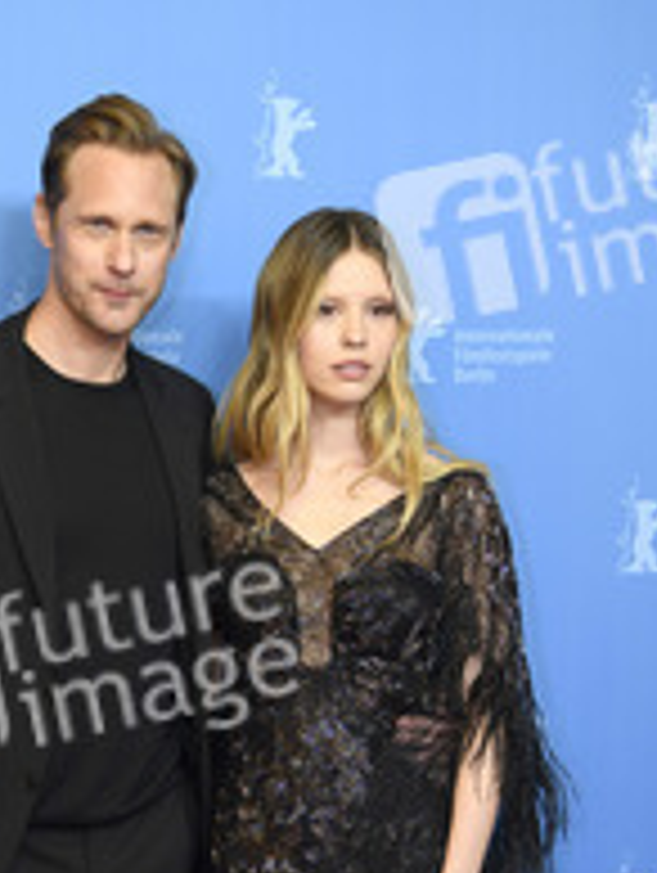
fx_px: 2298
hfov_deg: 16.2
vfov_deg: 20.7
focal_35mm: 91
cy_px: 896
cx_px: 198
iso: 640
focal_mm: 46
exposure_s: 1/125
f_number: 3.5
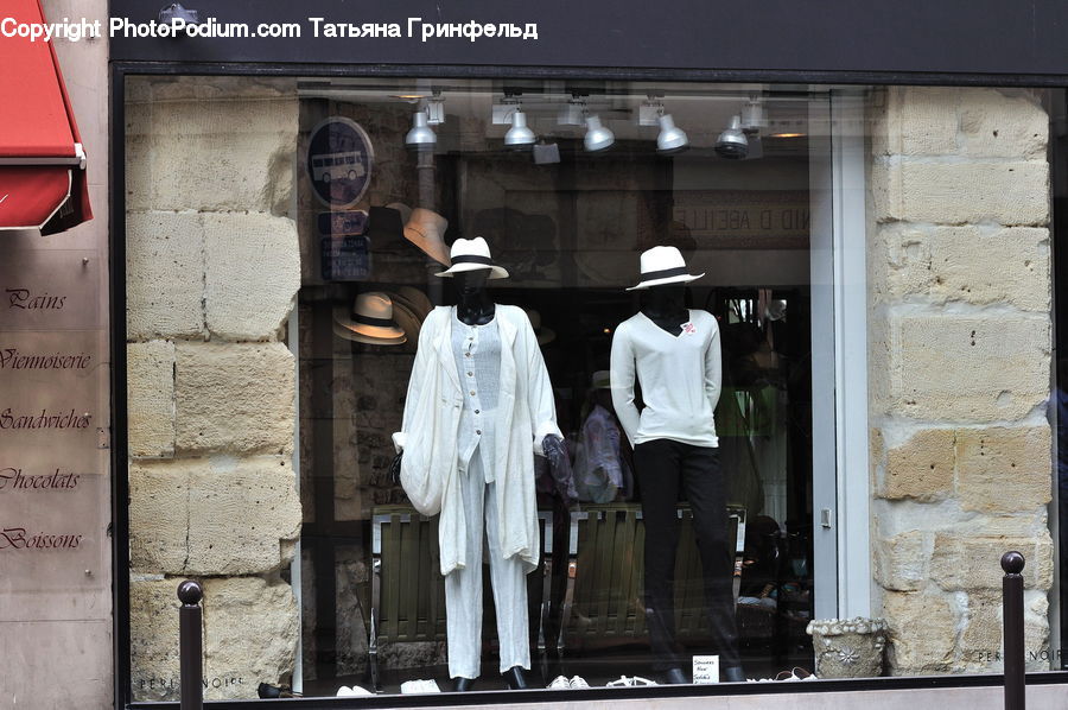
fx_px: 3112
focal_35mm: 105
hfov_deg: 19.5
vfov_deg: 13.0
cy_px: 355
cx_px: 534
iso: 200
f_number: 9
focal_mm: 70
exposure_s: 1/100
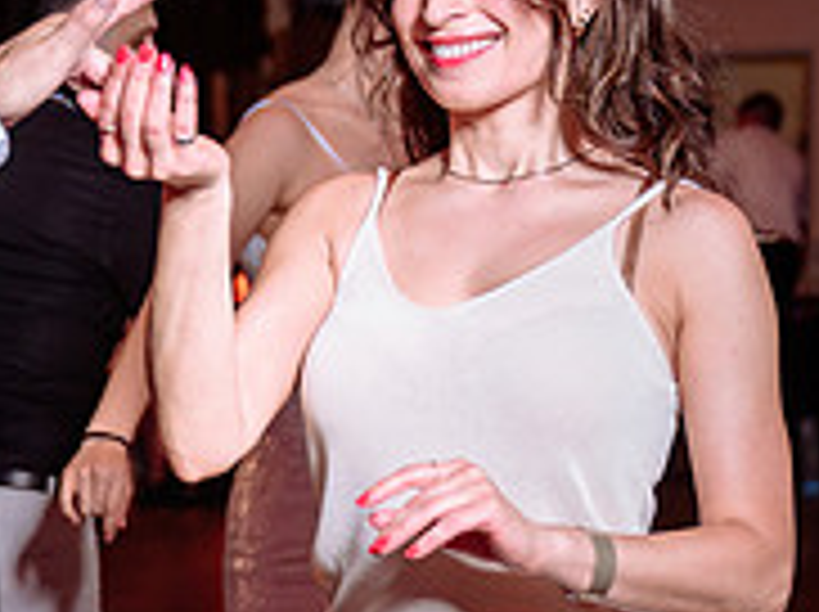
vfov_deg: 10.9
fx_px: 3190
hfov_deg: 14.6
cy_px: 488
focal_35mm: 135
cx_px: 315
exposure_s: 1/60
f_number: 2.8
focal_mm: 44
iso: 800
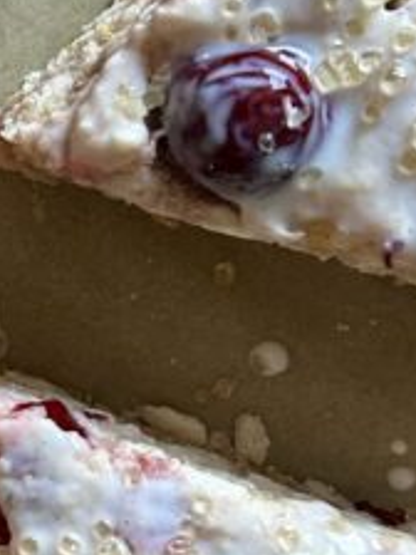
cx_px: -206
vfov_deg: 16.5
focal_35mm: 119
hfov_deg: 11.9
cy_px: 223
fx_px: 1907
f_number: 1.5
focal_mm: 5.7
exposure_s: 1/77
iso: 125
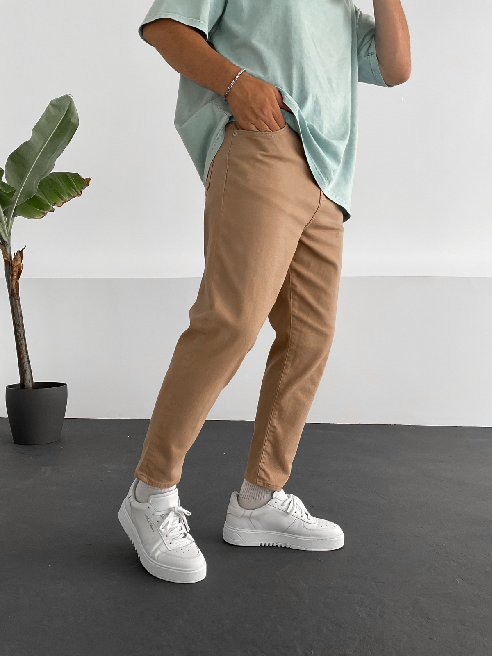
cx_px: 246
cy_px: 328
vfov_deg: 61.7
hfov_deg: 48.2
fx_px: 550
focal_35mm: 29
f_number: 1.8
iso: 50
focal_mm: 3
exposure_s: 1/120
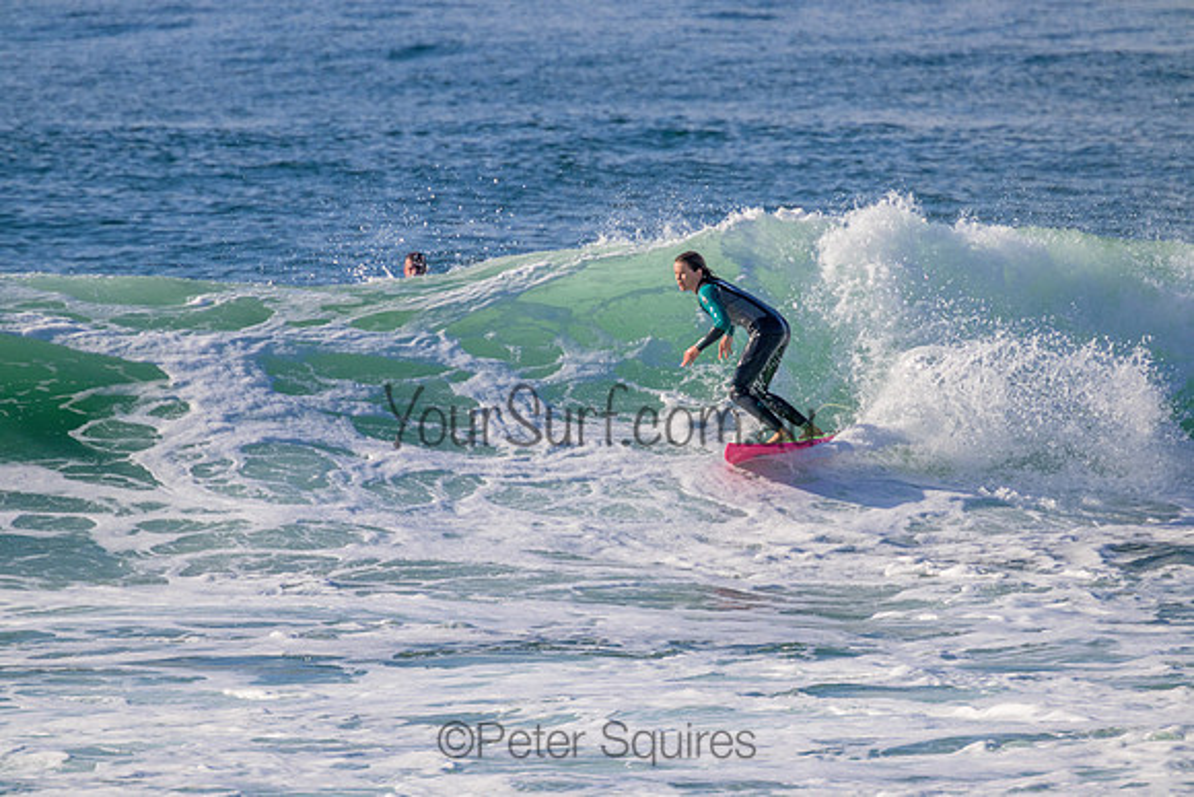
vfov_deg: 1.7
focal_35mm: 800
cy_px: 398
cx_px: 597
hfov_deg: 2.6
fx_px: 26538
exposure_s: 1/2000
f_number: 11
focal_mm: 800
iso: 1250
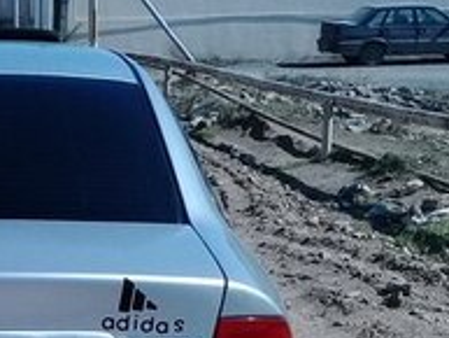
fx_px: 1376
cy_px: 369
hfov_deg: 17.5
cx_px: -109
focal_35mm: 106
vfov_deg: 13.7
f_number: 2.2
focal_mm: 3.3
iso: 64
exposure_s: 1/2016
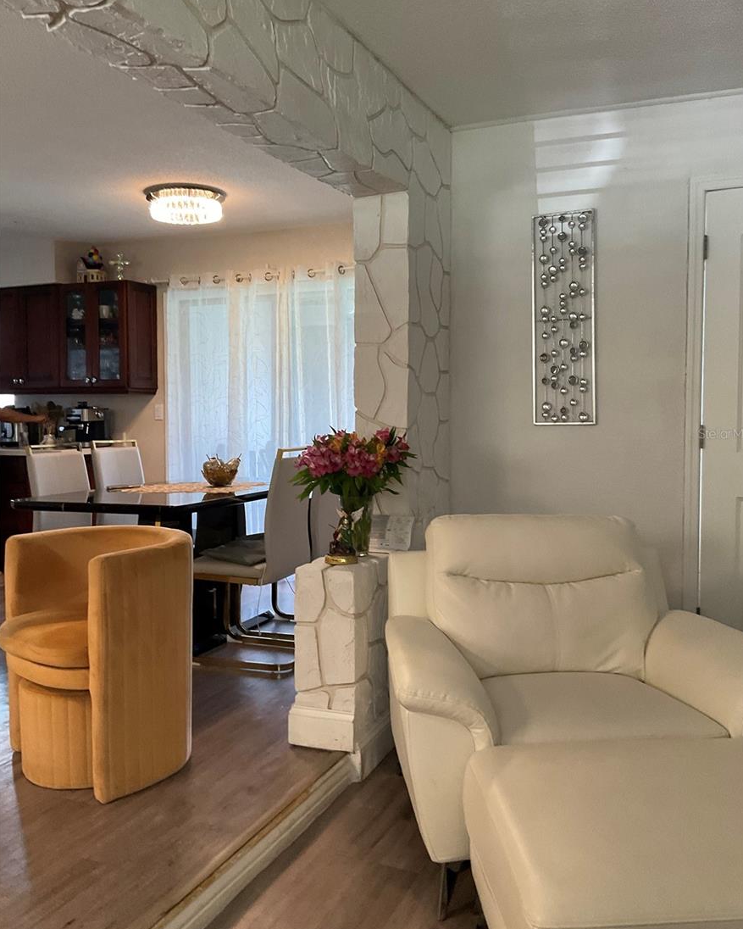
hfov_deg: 47.1
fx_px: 852
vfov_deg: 57.1
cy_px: 433
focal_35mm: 31
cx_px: 377
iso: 100
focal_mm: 3
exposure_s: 1/60
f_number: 1.8
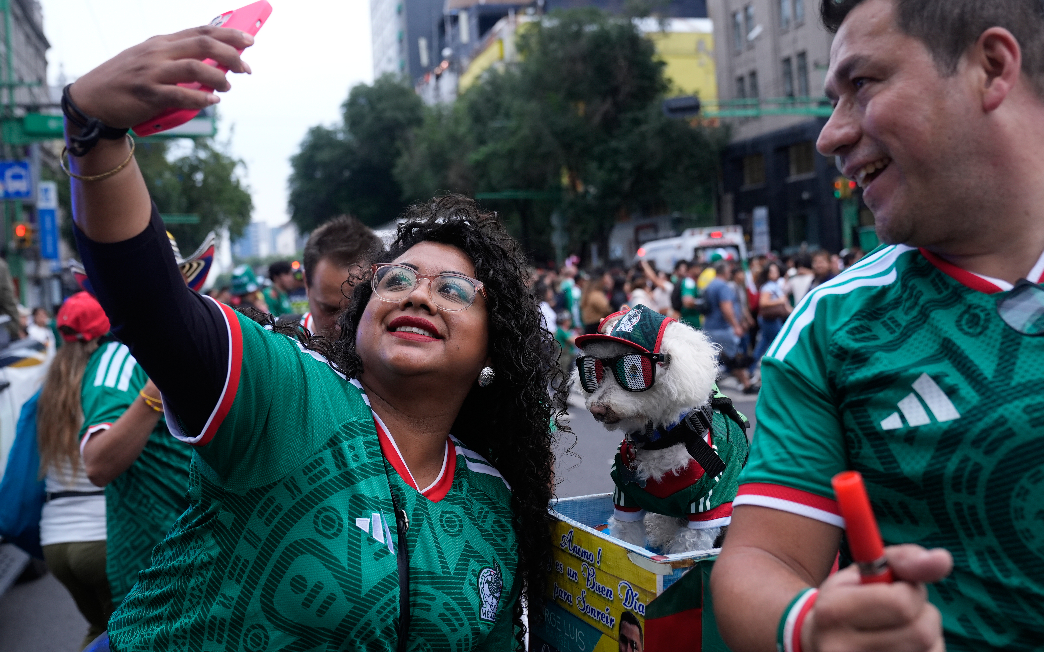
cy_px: 316
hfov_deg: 51.5
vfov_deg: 33.6
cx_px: 523
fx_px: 1081
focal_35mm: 38
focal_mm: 37
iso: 1000
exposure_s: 1/400
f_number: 4.5
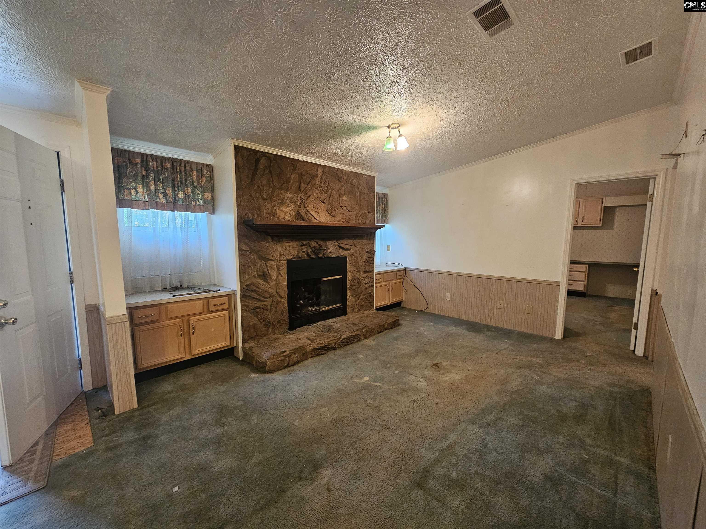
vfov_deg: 89.9
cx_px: 353
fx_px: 265
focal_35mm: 13
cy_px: 264
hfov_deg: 106.2
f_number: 2.2
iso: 500
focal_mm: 2.2
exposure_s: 1/30
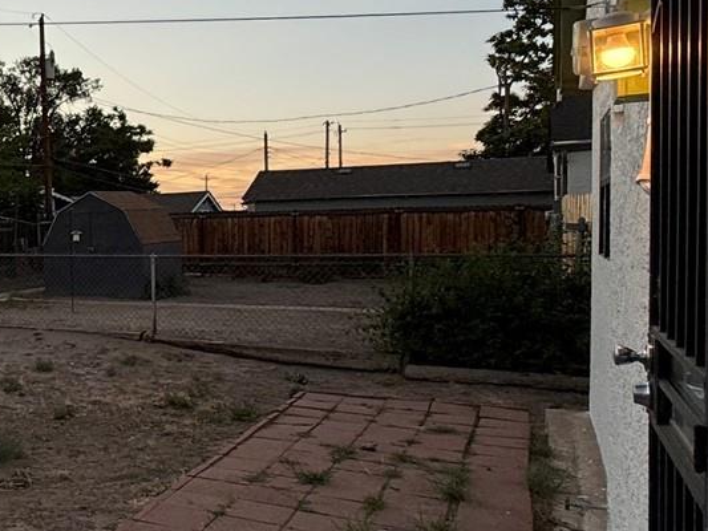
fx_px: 859
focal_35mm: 42
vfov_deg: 34.4
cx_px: -147
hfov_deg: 35.1
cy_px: 266
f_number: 2.2
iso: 50
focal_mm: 2.22
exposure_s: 1/226
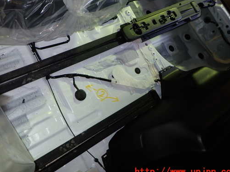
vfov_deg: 46.7
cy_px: 75
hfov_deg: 59.8
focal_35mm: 30
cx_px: 101
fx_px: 199
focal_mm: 4.5
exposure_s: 1/30
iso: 200
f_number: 2
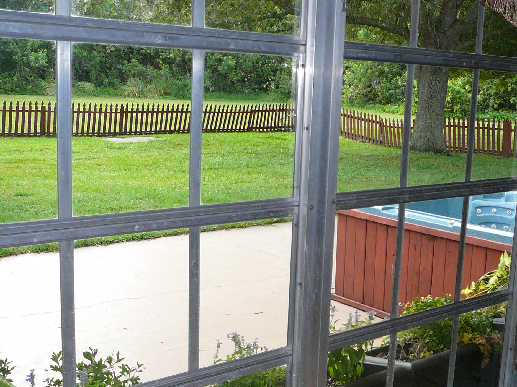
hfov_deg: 39.4
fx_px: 717
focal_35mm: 48
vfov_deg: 30.3
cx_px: 319
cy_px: 206
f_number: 2.8
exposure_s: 1/125
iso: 80
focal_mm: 5.2
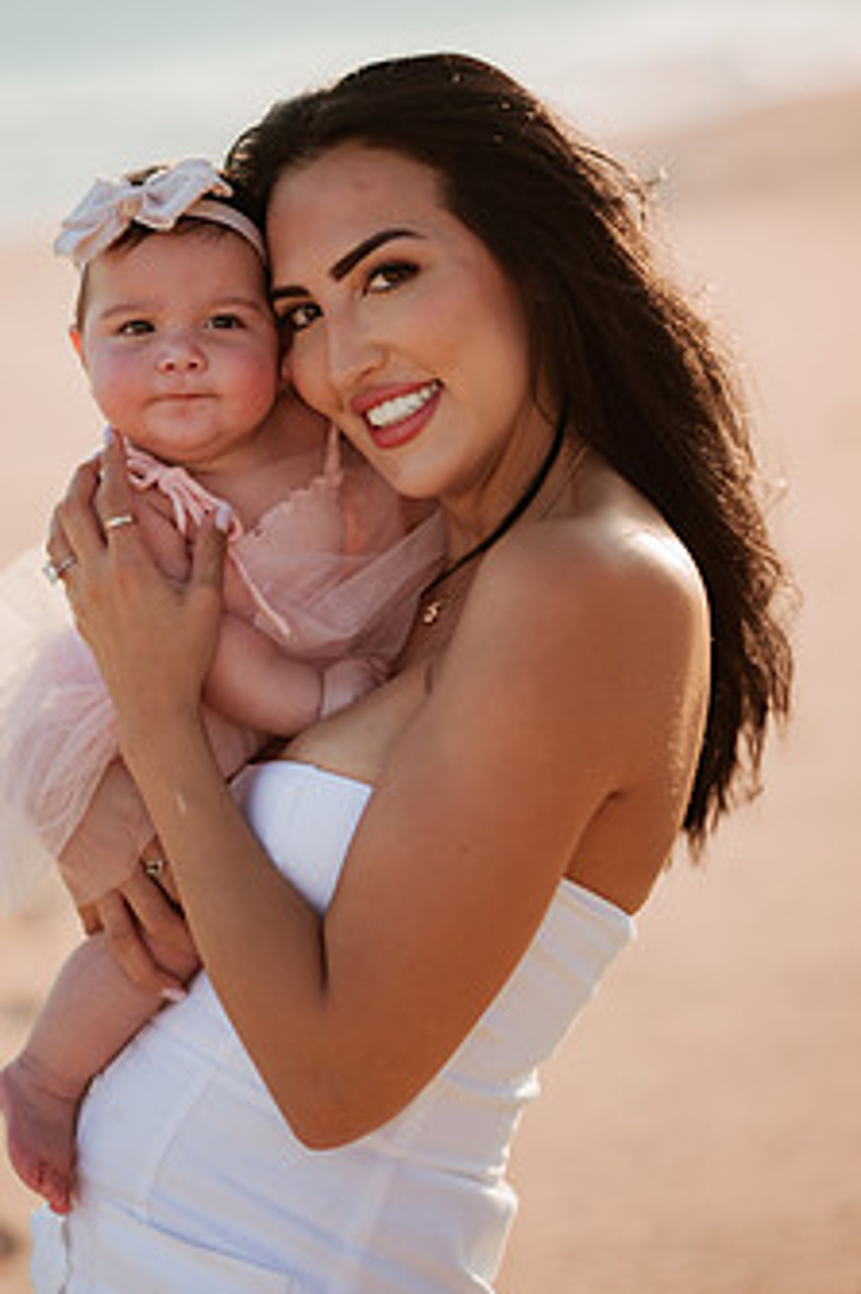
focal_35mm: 78
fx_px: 2801
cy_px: 583
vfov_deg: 26.0
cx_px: 363
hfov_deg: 17.5
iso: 100
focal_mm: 58
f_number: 1.4
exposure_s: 1/4000
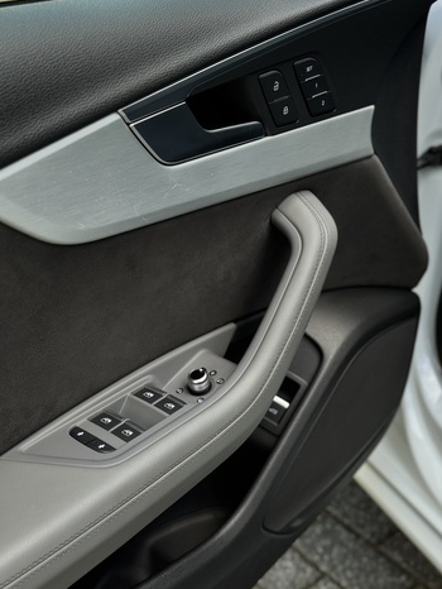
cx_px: 220
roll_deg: +3.1
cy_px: 291
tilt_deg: -28.1
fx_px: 833
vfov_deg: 38.9
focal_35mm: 49
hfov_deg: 29.7
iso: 64
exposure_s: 1/568
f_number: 1.78
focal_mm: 6.76
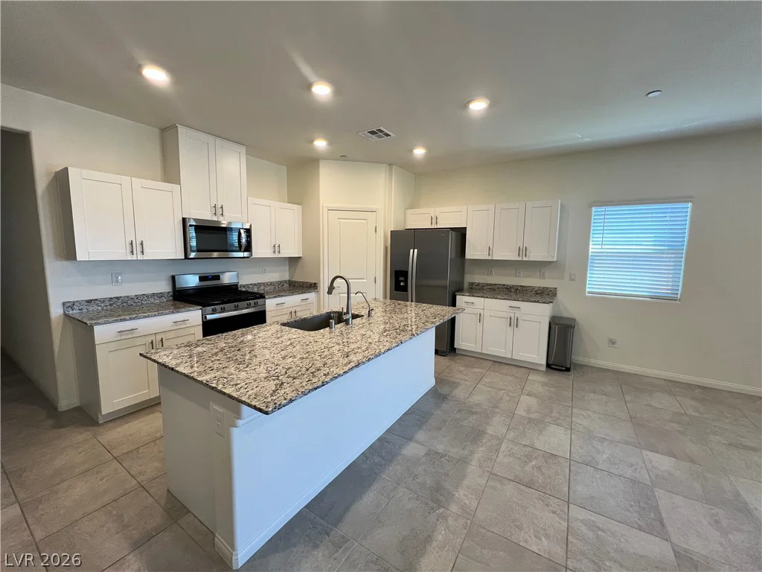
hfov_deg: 106.2
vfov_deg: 89.9
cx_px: 381
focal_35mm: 13
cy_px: 286
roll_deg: +0.4
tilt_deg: -6.8
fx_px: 286
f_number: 1.8
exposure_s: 1/120
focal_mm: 1.57
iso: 160
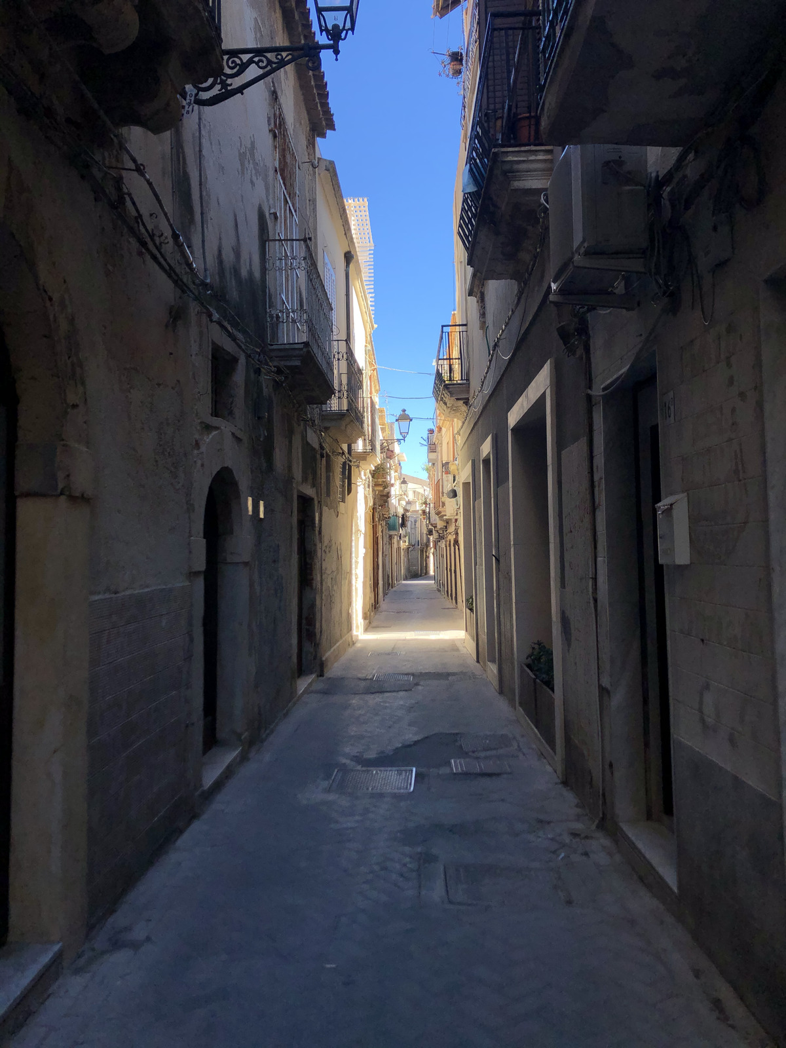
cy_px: 524
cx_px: 393
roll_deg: +1.3
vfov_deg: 63.4
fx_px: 848
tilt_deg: +2.5
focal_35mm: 28
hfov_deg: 49.7
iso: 20
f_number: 1.8
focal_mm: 4
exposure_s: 1/694
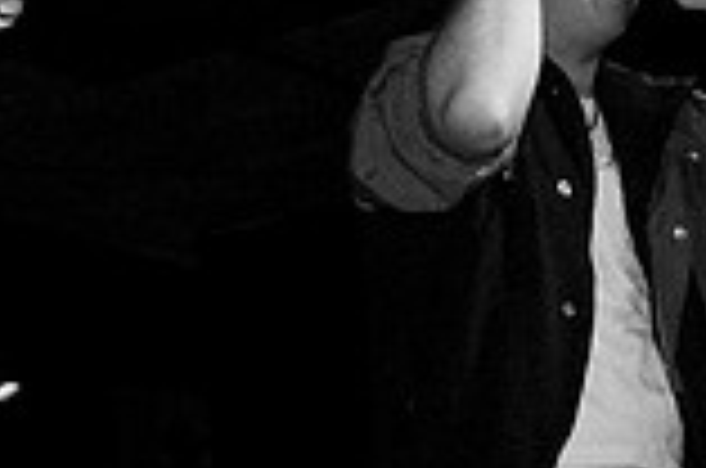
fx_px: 2172
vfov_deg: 12.3
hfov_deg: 18.3
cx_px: 148
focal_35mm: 111
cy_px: 207
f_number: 3.2
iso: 800
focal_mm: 20
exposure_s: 1/60
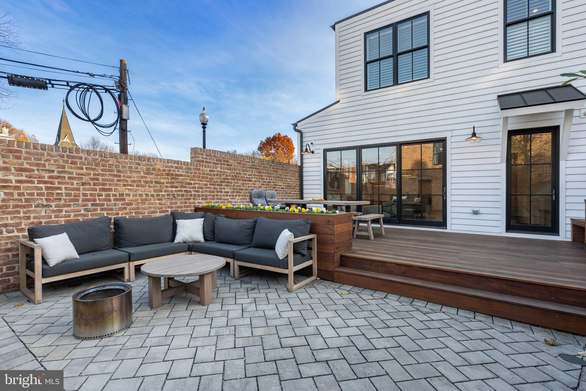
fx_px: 260
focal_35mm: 16
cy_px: 196
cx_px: 293
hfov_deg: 96.7
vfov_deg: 73.7
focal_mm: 16
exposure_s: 1/60
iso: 250
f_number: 11
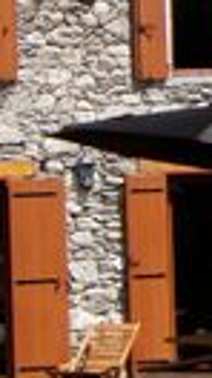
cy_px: 132
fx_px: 1884
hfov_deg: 6.3
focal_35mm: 188
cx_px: 410
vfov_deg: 11.5
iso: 80
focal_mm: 6.7
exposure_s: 1/640
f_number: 3.5
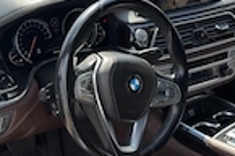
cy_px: 115
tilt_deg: -32.4
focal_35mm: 69
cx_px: 104
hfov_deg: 29.3
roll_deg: -2.3
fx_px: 449
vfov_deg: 19.5
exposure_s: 1/958
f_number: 1.78
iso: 80
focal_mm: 6.76
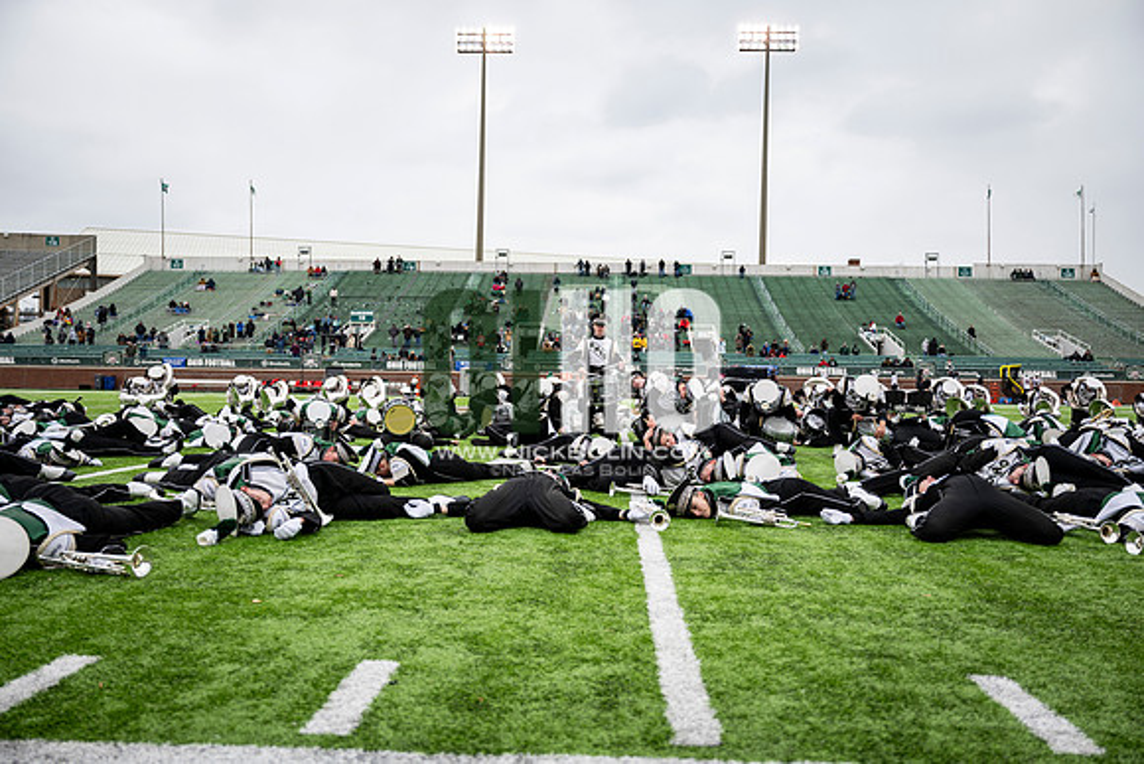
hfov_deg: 58.7
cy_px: 382
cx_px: 572
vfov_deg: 41.1
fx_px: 1017
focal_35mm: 32
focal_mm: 32
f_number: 2.8
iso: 100
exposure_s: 1/500
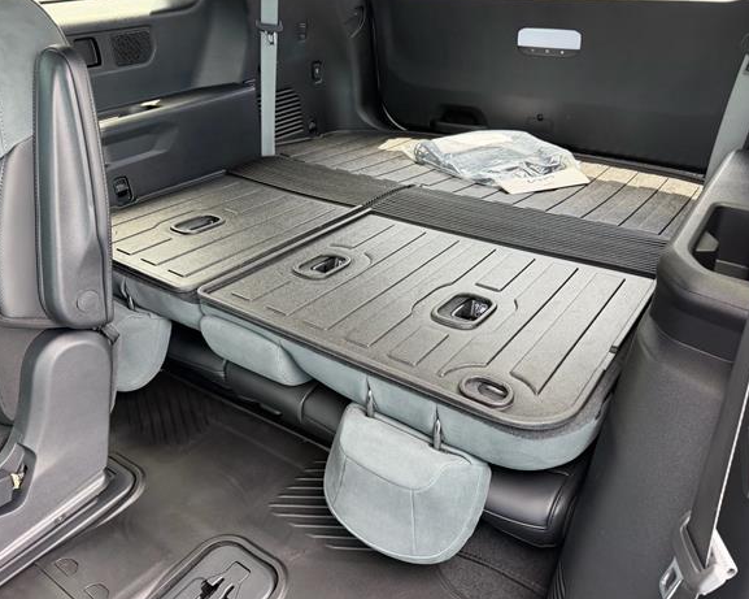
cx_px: 388
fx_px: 576
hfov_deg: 66.0
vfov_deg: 54.9
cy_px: 299
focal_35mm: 26
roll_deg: -0.7
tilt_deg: -35.3
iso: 200
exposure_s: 1/116
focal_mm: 6.76
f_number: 1.78
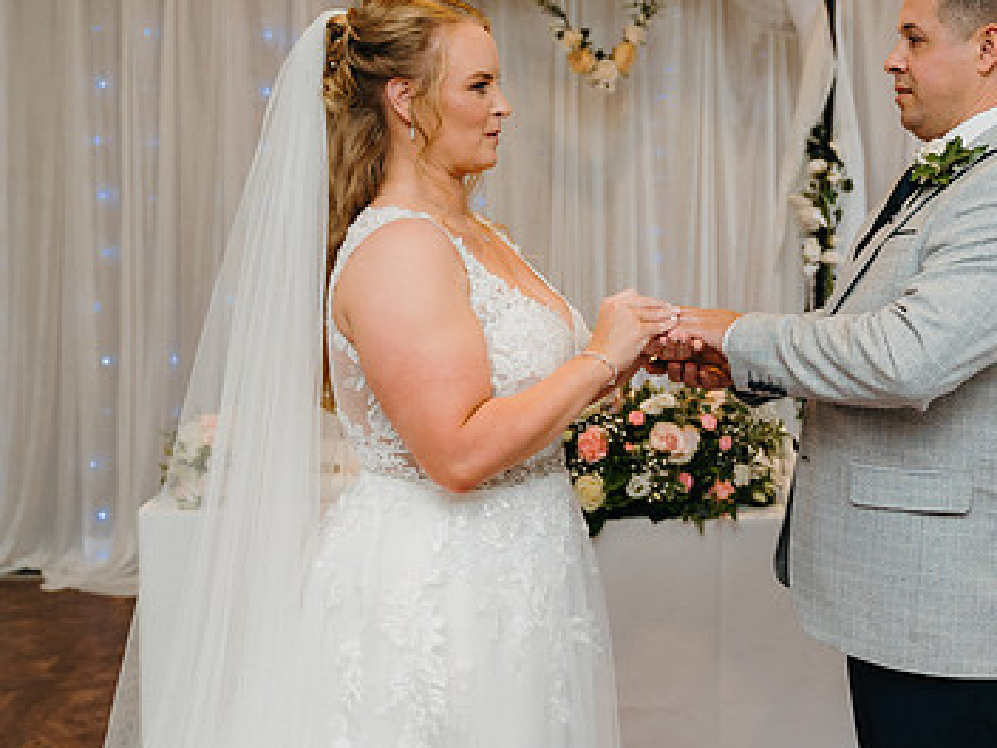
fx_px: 1411
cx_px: 770
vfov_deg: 29.6
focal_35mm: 49
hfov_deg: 37.8
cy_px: 308
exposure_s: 1/160
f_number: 2.8
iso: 800
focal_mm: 28
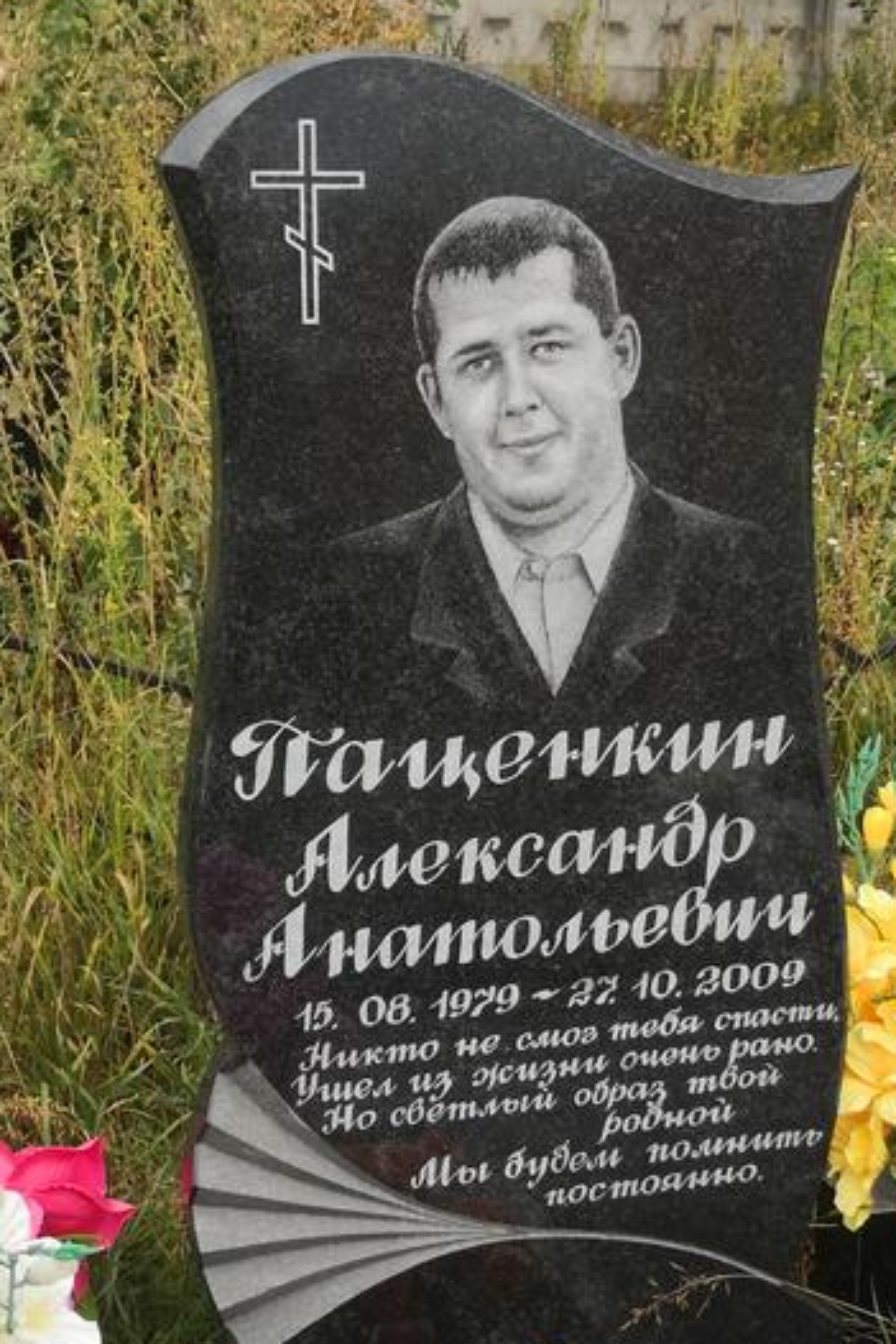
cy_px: 738
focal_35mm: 70
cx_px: 526
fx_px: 2611
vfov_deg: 28.8
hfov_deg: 19.5
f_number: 1.6
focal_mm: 3.95
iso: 50
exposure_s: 1/941
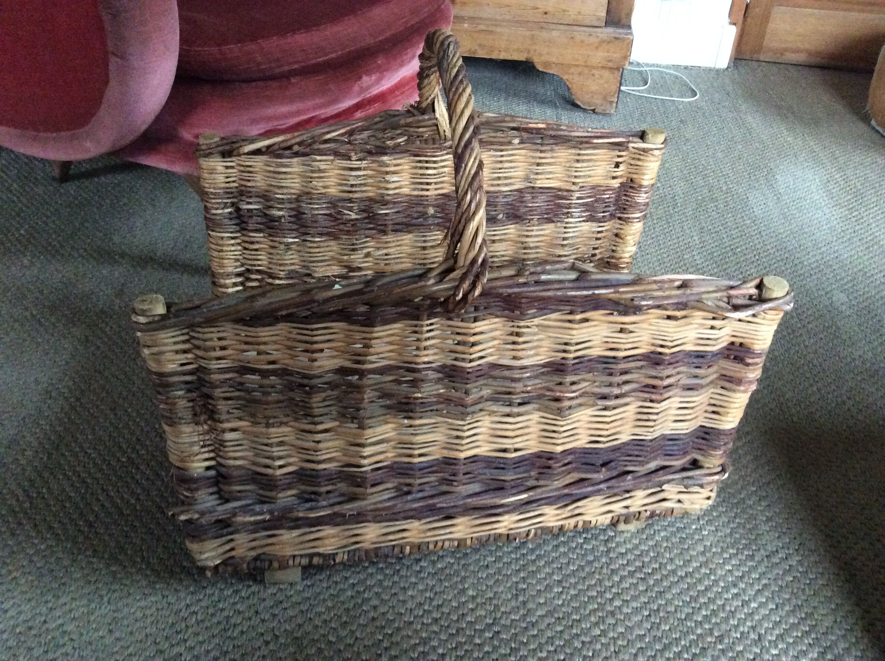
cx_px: 442
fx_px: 817
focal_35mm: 32
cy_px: 330
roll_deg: -0.3
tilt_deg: -37.3
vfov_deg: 44.1
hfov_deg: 56.9
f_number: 2.4
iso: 400
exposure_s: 1/17
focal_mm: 3.3
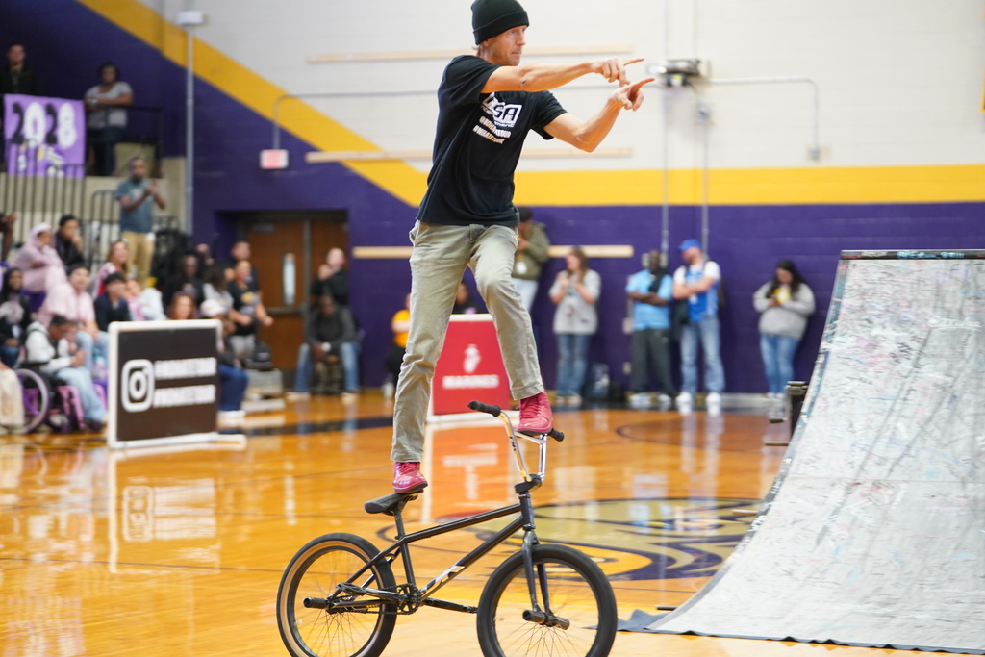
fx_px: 3092
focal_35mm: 113
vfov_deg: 12.1
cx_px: 492
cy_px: 328
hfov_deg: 18.1
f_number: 2.8
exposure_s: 1/160
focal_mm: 113
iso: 3200
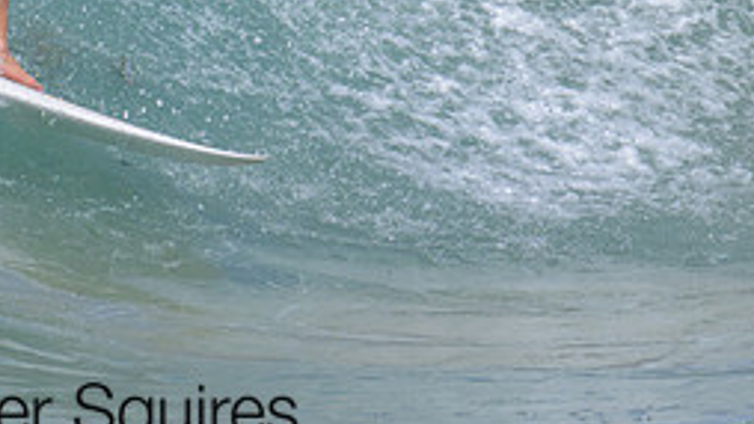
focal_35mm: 1915
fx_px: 38295
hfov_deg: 1.1
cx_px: 68
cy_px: -82
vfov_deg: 0.6
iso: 900
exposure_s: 1/2000
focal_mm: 800
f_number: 11
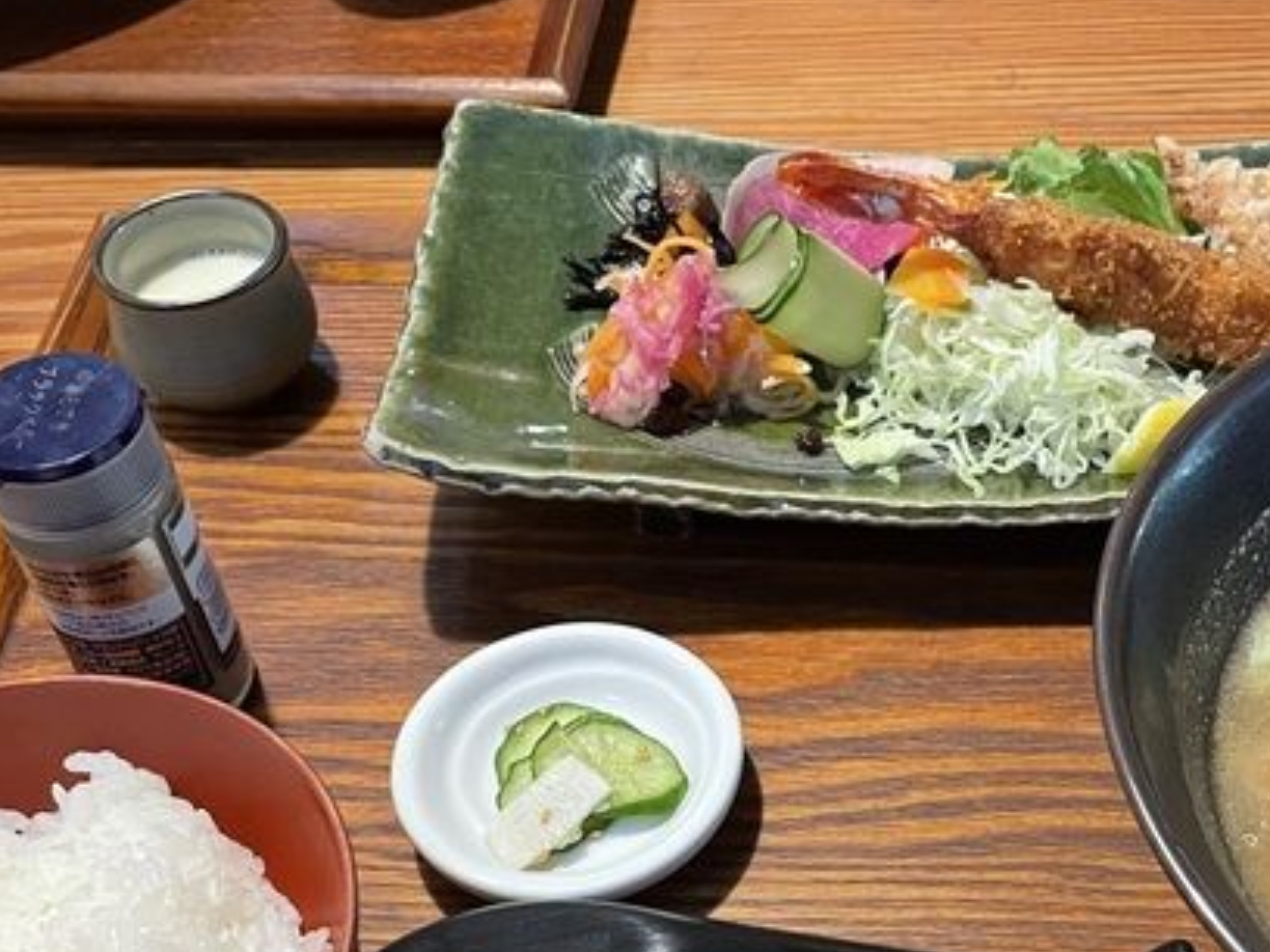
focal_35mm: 52
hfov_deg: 36.4
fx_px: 1908
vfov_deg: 27.5
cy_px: 751
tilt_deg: -50.8
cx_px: 861
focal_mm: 4.2
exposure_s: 1/60
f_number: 1.6
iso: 500
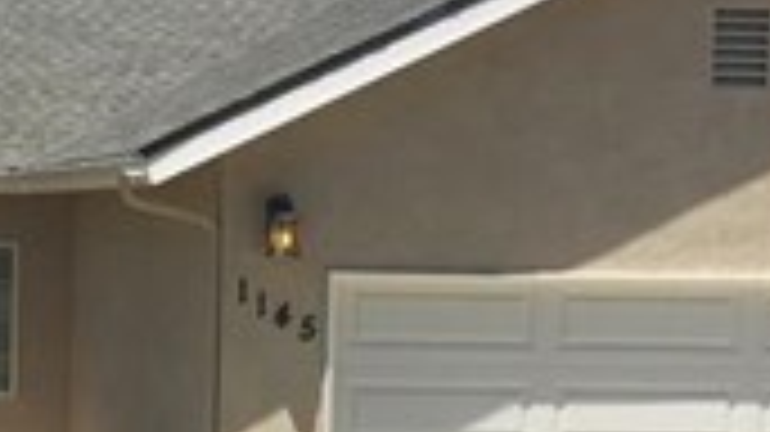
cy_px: 338
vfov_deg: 10.2
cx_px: -27
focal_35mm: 118
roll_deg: -2.6
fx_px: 2408
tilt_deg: -3.9
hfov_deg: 17.7
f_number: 2.2
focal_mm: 4.15
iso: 32
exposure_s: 1/2326
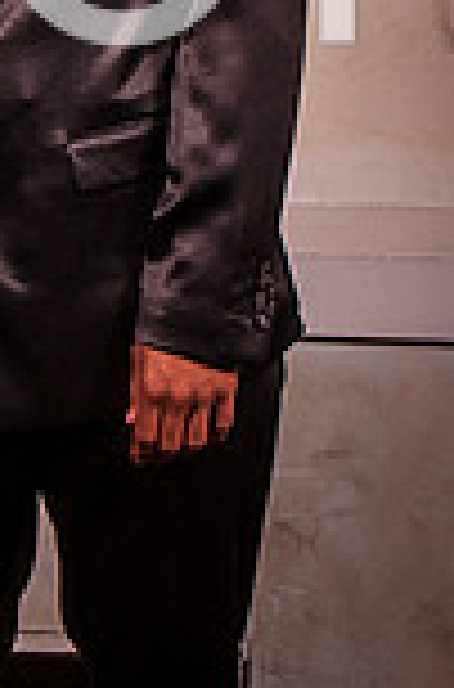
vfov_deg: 9.2
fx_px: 4209
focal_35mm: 221
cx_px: -160
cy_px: -81
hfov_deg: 6.1
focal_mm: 50
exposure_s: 1/125
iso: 200
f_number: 14
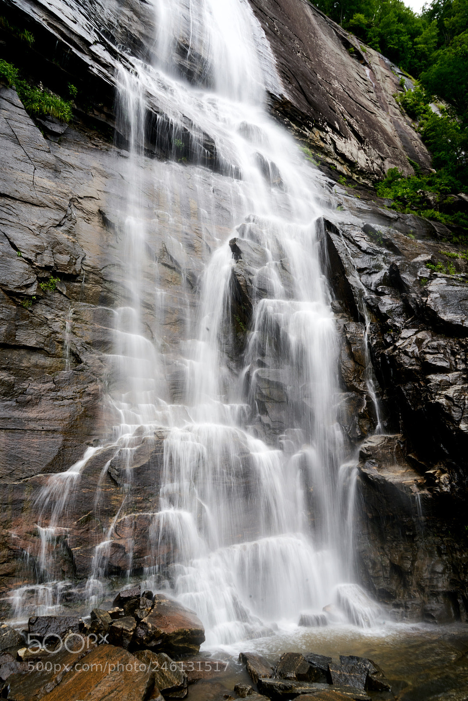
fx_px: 468
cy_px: 350
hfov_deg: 53.1
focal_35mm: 24
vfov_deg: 73.7
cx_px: 234
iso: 100
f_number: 22
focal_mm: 24
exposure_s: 1/8
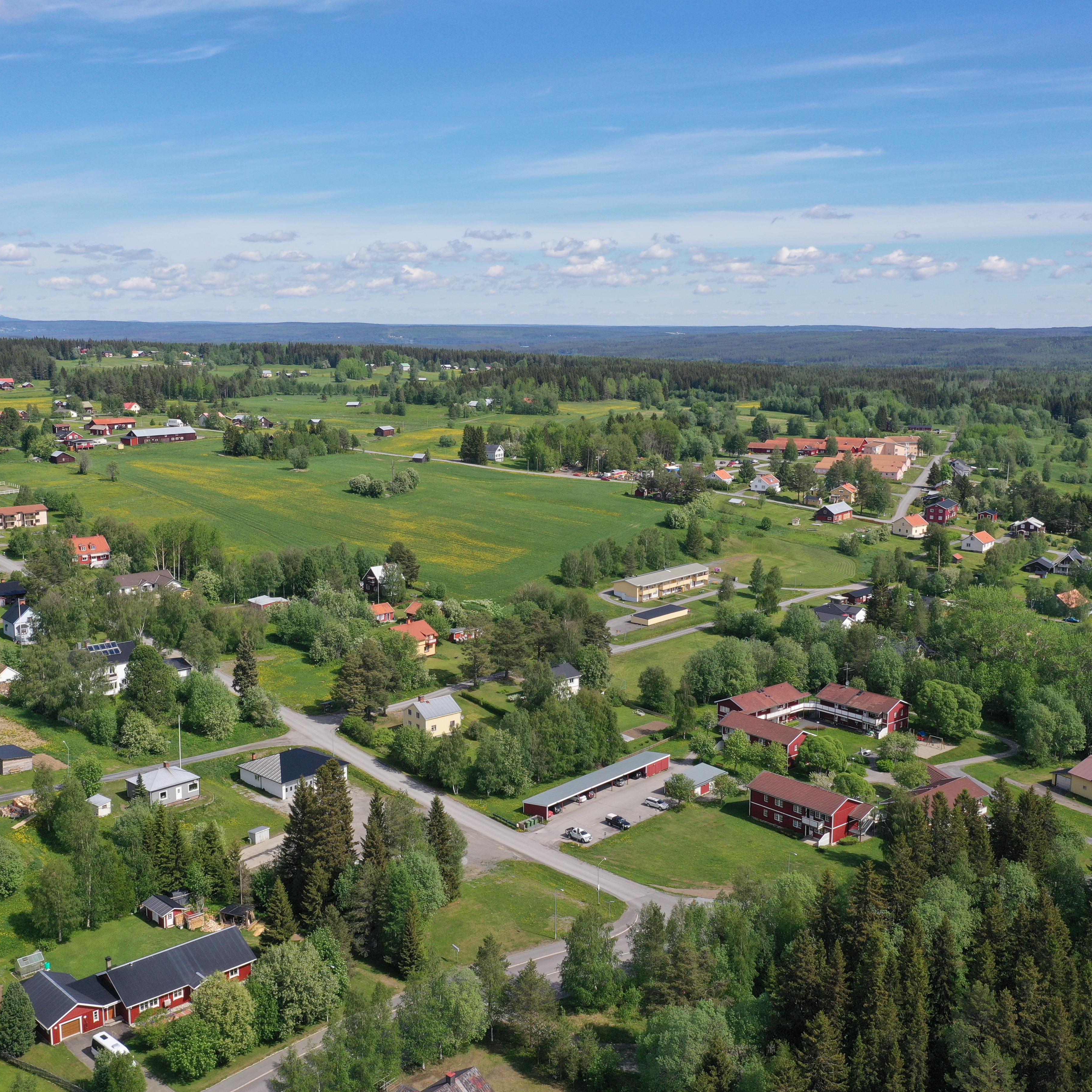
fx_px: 1285
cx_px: 505
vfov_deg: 46.0
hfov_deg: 46.0
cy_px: 546
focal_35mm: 36
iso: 100
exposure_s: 1/500
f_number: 5.6
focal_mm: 10.26
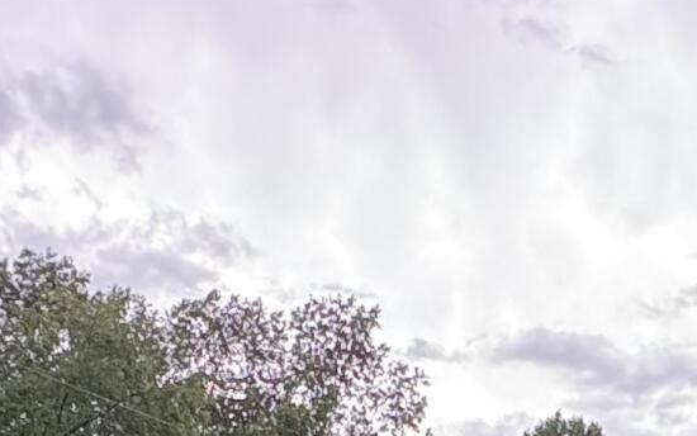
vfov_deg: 13.1
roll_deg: +0.7
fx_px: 1539
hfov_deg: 24.7
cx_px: 643
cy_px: 971
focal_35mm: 81
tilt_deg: -2.7
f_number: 2.2
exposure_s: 1/164
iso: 64
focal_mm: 2.22
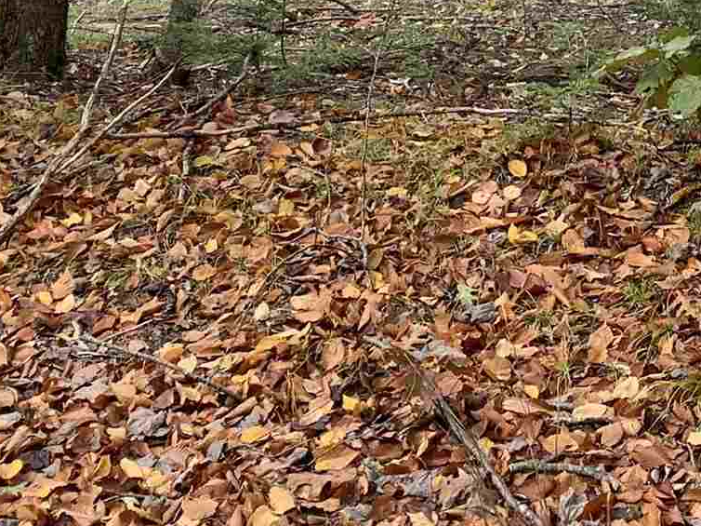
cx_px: 584
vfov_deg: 12.9
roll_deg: -1.6
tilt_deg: +5.6
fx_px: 2146
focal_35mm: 106
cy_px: -353
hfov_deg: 18.3
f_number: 1.8
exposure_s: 1/664
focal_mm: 4.25
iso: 25
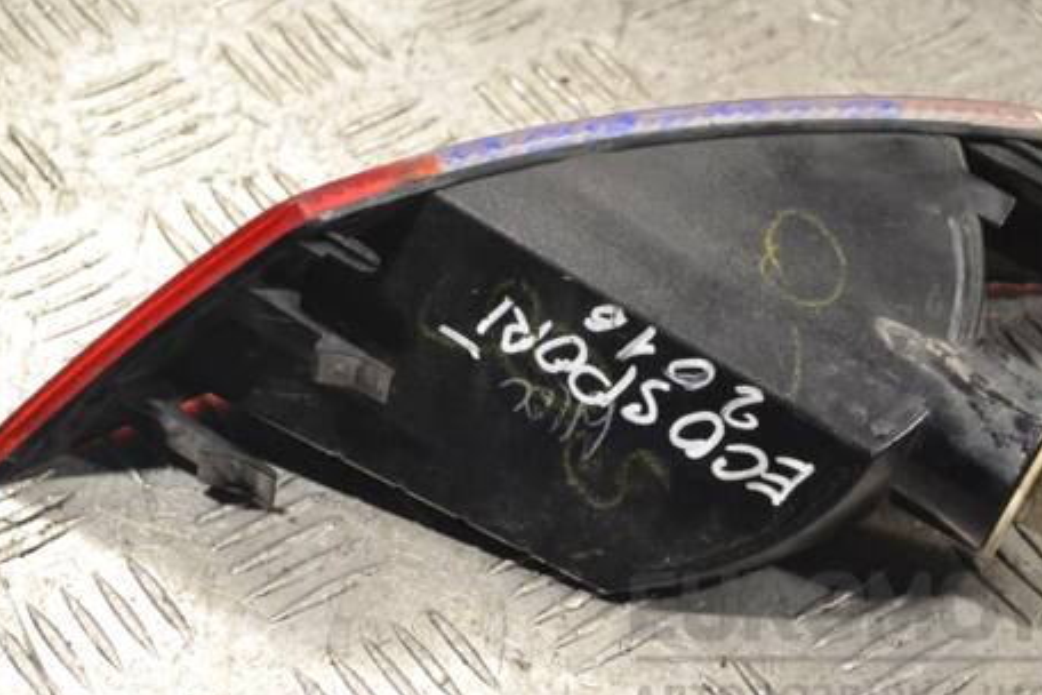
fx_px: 3145
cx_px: 587
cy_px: 302
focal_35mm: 109
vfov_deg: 12.6
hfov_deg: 18.8
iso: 3200
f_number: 8
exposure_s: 1/250
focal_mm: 55
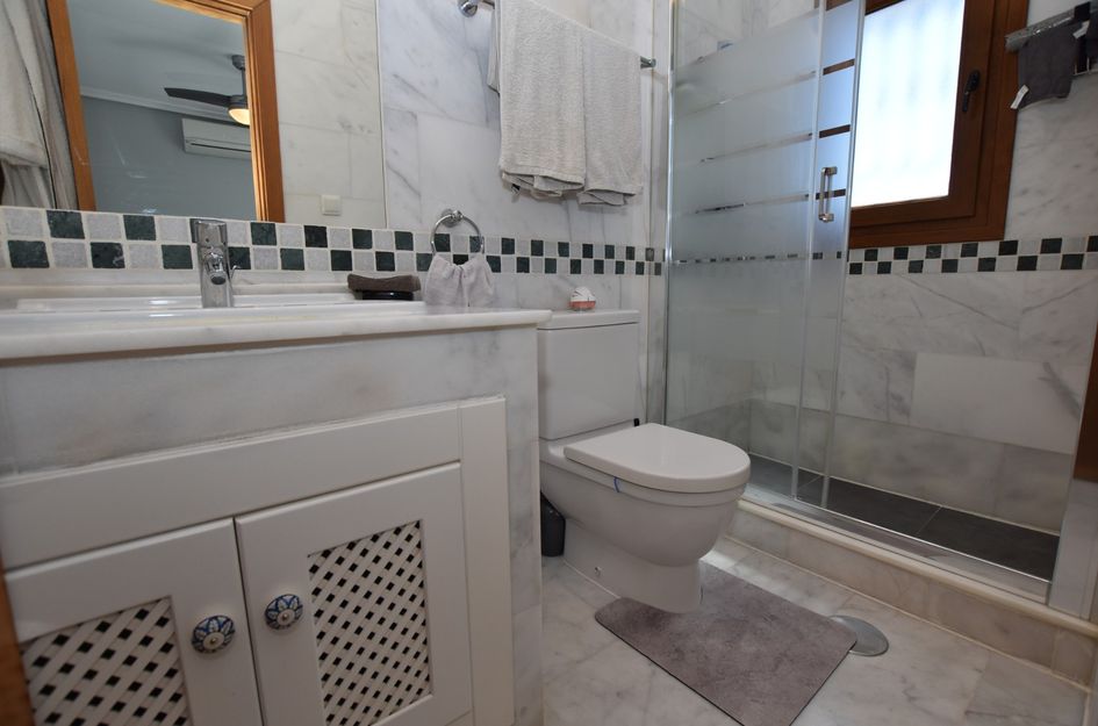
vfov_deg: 77.0
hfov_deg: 100.5
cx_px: 549
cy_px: 363
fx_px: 456
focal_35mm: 15
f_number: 5
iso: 400
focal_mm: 10
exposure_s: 1/250
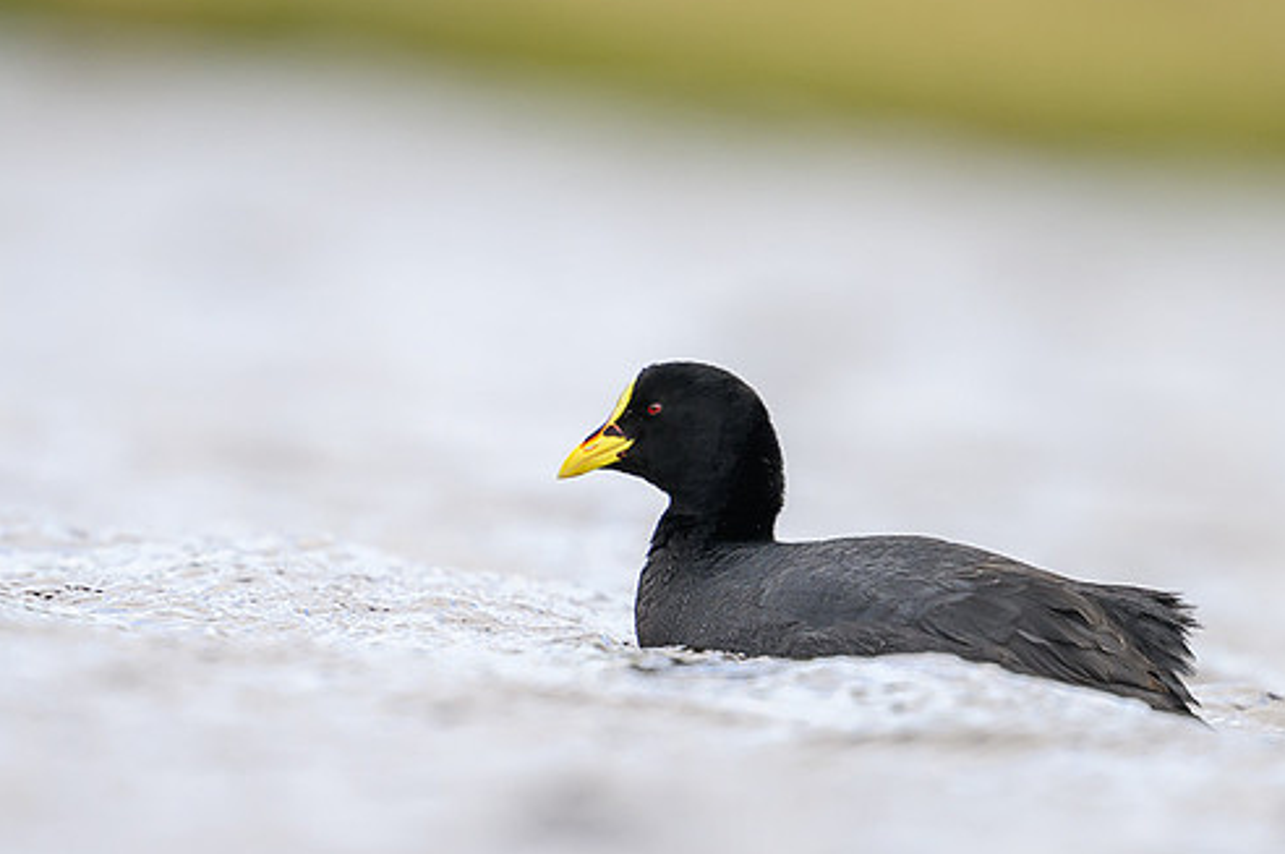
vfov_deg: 1.5
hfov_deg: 2.2
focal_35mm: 928
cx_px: 630
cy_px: 432
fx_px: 33091
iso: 800
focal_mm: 560
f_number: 4
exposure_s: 1/2500
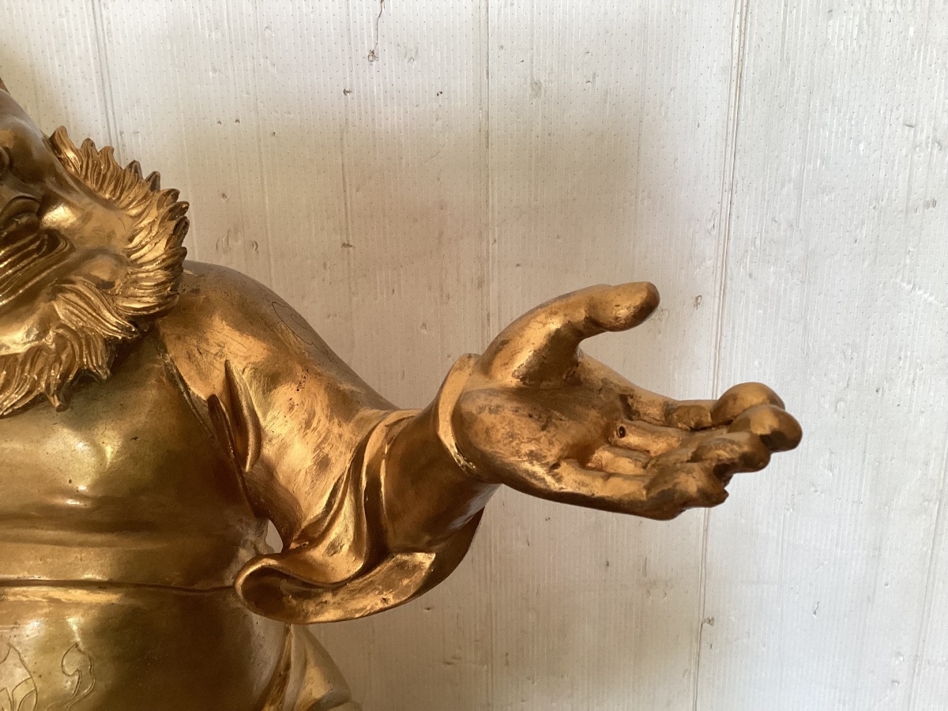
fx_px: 849
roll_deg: -1.9
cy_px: 356
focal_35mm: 31
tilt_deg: -24.2
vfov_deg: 45.4
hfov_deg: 58.4
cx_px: 474
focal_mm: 3.3
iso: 200
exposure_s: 1/60
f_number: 2.4
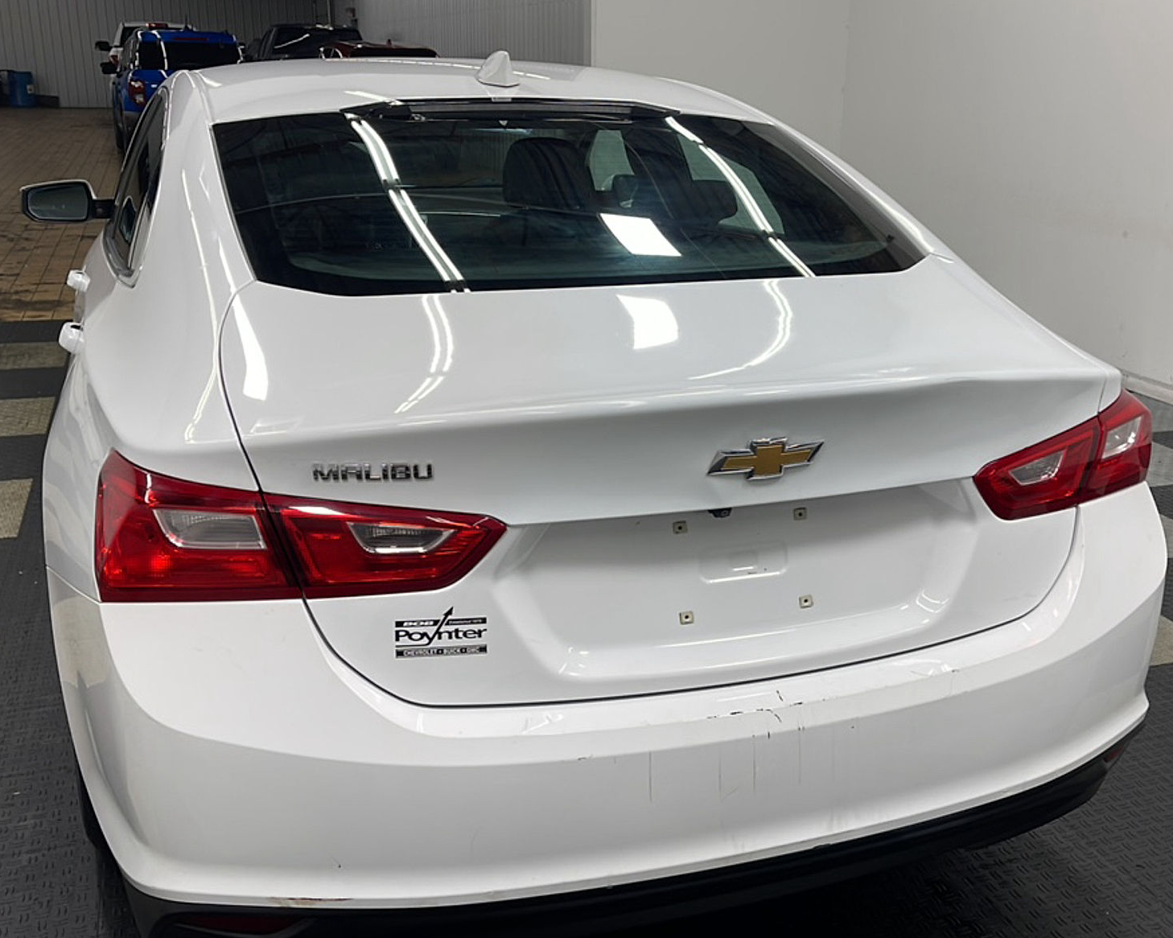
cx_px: 628
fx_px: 1041
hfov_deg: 58.7
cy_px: 477
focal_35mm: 30
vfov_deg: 48.5
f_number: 1.6
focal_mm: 5.1
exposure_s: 1/120
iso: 40
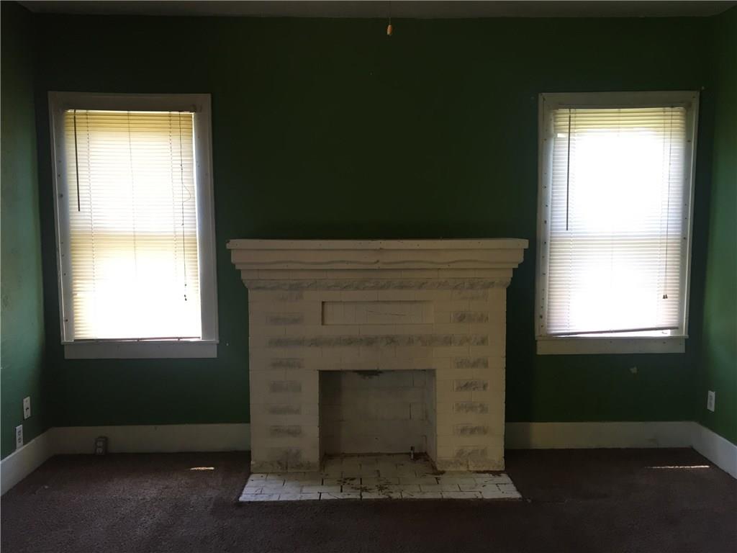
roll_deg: -0.5
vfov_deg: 48.2
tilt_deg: -5.8
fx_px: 617
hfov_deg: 61.7
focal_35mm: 29
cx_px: 368
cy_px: 276
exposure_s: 1/30
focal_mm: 4.15
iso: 32
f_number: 2.2
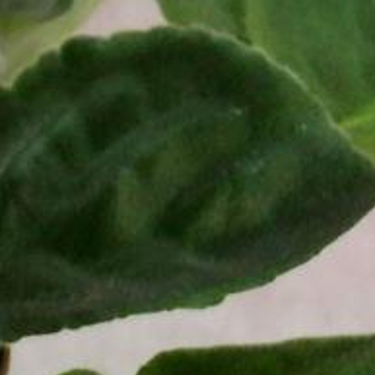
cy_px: -72
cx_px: -346
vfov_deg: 18.7
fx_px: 1079
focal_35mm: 88
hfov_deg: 16.0
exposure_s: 1/45
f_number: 2.5
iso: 100
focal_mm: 5.2
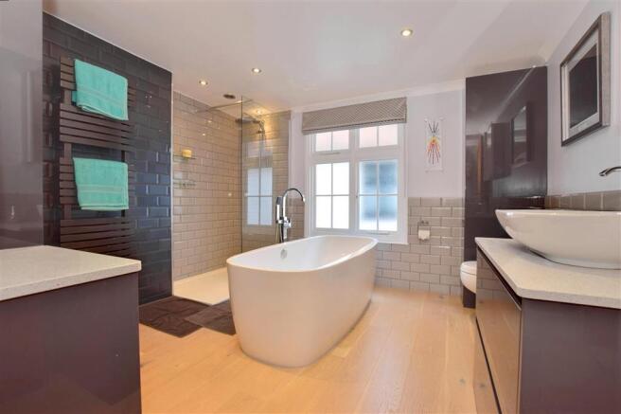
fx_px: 259
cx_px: 310
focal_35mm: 15
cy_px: 207
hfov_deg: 100.4
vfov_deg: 77.3
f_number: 11
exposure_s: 1/20
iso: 400
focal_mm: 10
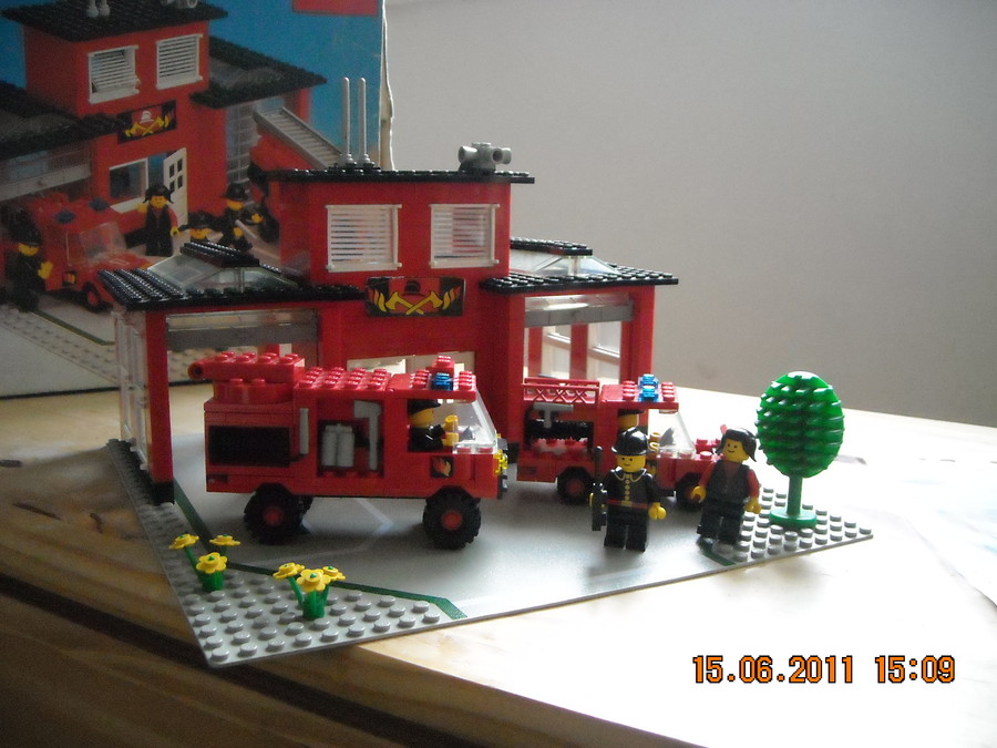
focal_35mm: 35
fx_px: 1008
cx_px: 498
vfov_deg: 40.7
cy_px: 374
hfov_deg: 52.6
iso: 800
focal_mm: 5.7
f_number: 2.8
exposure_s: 1/100
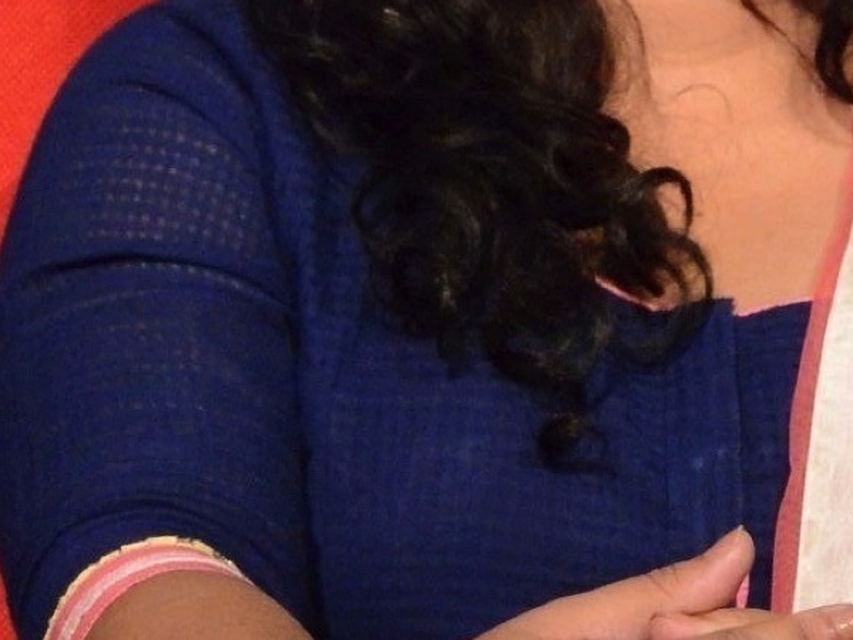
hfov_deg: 6.1
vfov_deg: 4.6
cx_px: 629
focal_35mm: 326
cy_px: 357
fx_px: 8043
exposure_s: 1/125
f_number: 5.6
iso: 8000
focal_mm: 75
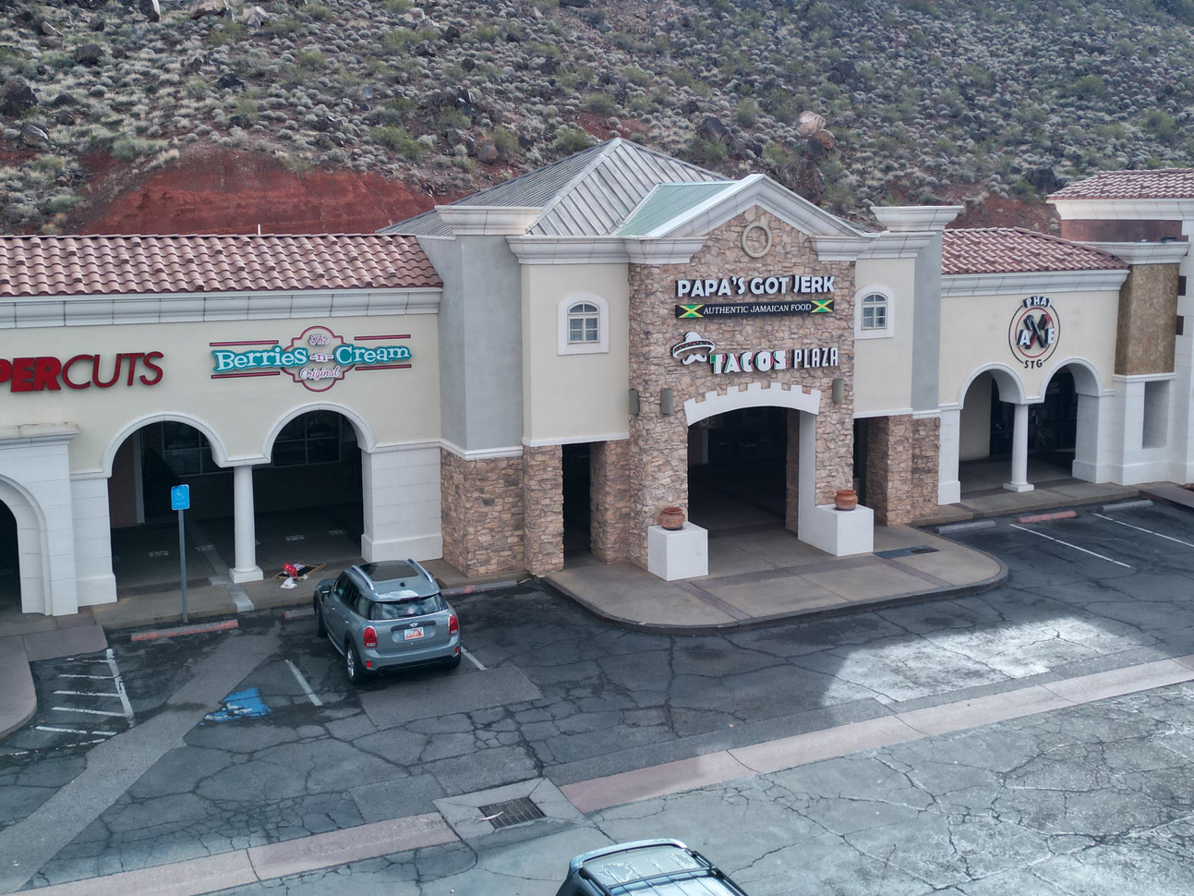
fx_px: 1311
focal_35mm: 38
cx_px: 696
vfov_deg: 37.6
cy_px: 379
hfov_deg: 48.8
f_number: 1.7
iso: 200
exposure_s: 1/2000
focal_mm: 6.72
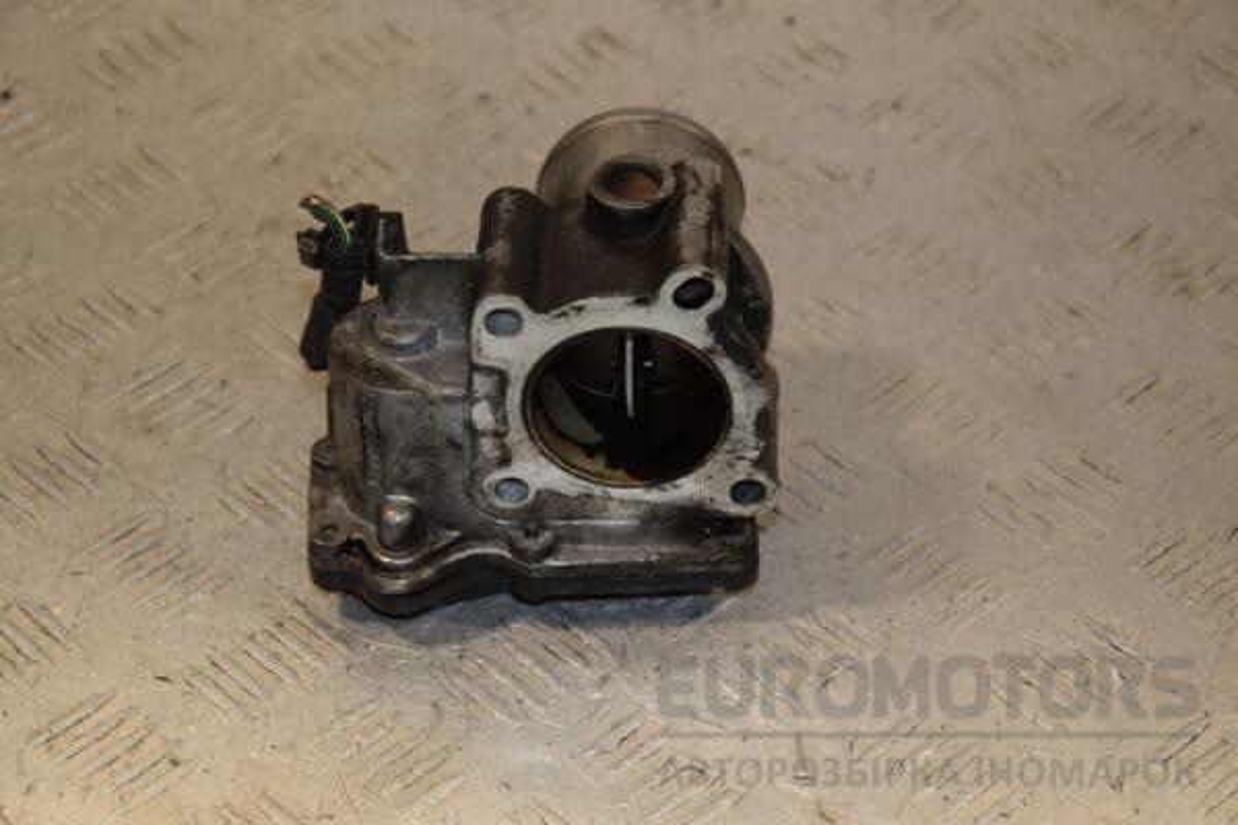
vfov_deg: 13.0
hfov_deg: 19.5
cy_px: 412
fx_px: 3611
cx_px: 619
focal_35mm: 105
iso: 800
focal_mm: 70
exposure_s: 1/200
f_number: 7.1
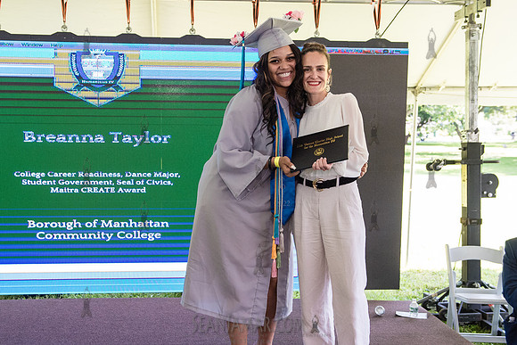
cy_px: 188
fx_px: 670
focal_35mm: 47
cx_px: 230
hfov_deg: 42.1
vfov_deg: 28.9
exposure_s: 1/800
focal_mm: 35
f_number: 4
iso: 2500
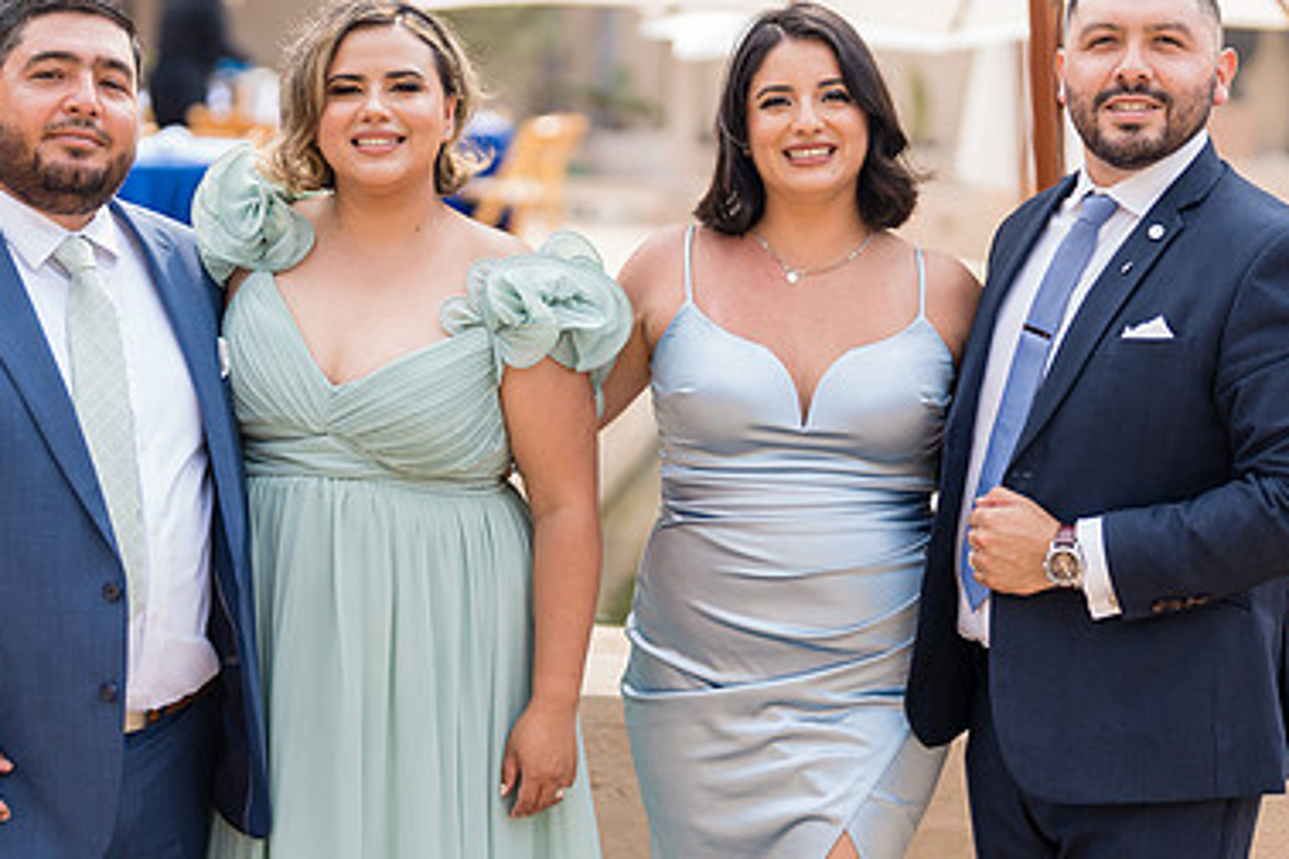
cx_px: 556
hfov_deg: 24.5
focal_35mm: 83
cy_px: 426
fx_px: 2972
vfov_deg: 16.5
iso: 50
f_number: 1.2
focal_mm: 50
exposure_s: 1/1250
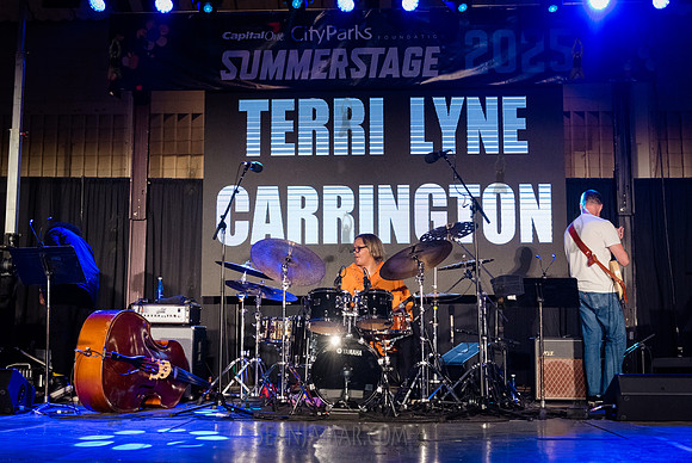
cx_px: 329
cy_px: 237
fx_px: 984
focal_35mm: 51
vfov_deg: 26.5
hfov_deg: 38.7
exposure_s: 1/800
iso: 6400
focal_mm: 48
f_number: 4
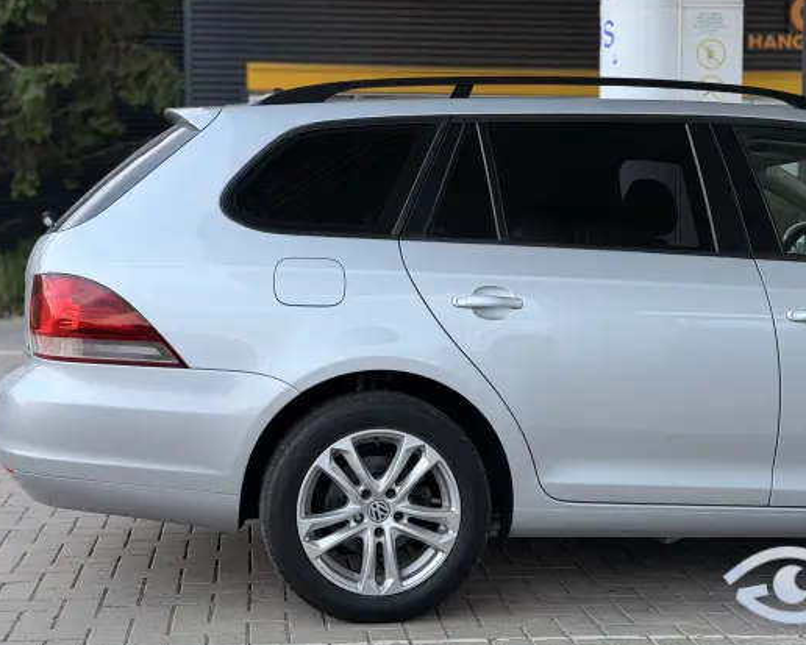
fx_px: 1408
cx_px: 392
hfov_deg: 31.9
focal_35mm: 59
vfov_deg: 25.8
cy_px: 275
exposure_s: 1/73
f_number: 1.78
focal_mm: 6.76
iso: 100
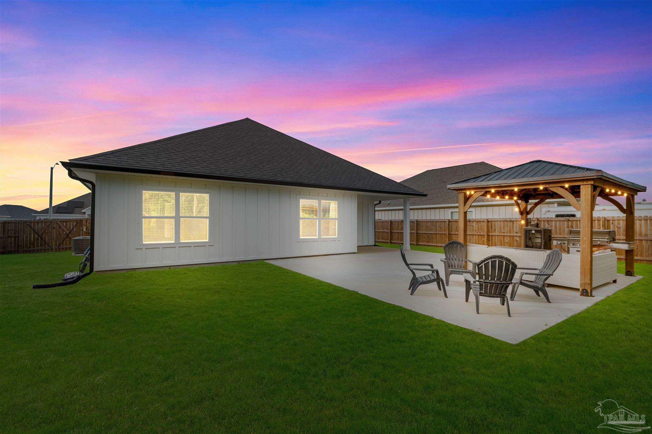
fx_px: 290
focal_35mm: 16
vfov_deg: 73.7
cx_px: 326
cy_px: 217
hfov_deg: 96.8
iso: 100
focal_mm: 16
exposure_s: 1/50
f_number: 8
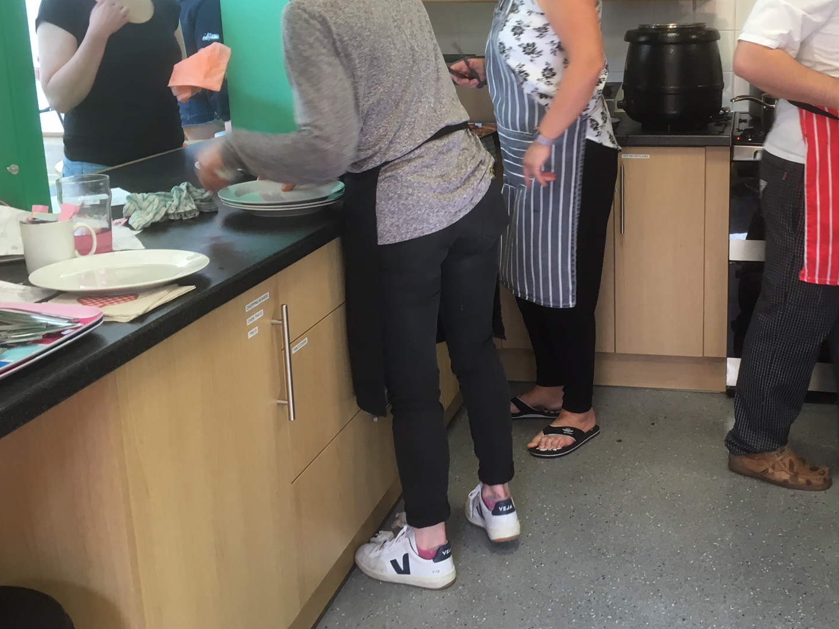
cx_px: 567
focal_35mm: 41
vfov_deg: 34.8
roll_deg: +0.3
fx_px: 994
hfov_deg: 45.0
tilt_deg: -12.1
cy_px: 217
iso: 64
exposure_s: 1/33
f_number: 2.2
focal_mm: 4.15
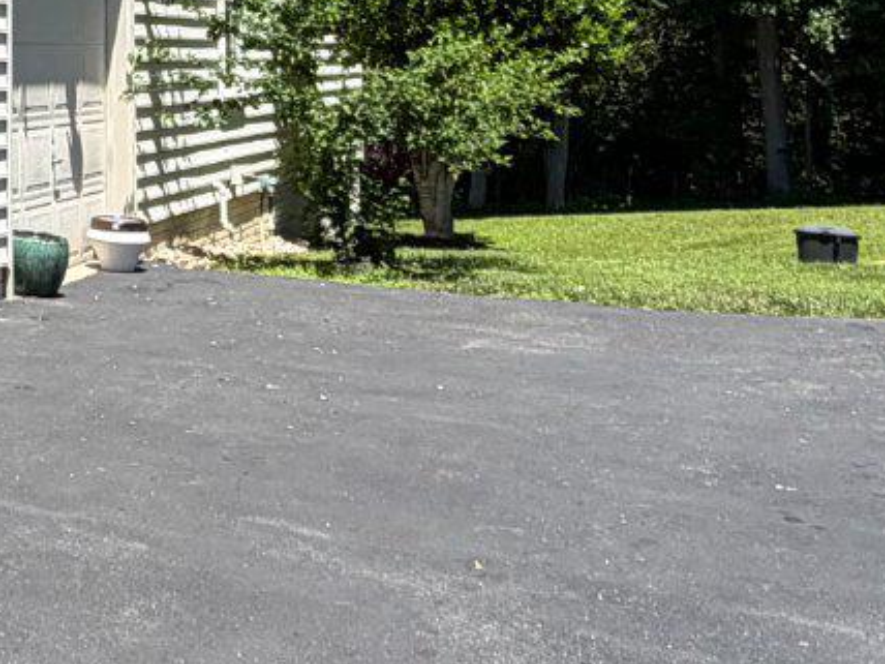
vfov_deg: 20.5
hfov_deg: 24.6
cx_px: -310
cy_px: -126
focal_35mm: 67
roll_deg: -0.6
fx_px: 1713
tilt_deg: +6.1
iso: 40
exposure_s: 1/770
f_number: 2.2
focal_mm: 2.22
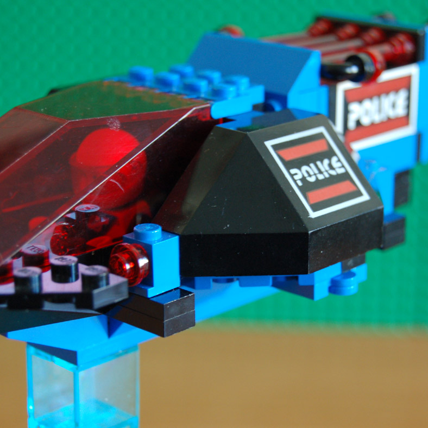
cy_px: 212
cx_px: 269
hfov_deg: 17.9
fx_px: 1357
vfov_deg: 17.9
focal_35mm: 97
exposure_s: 1/13
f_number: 5.6
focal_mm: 50
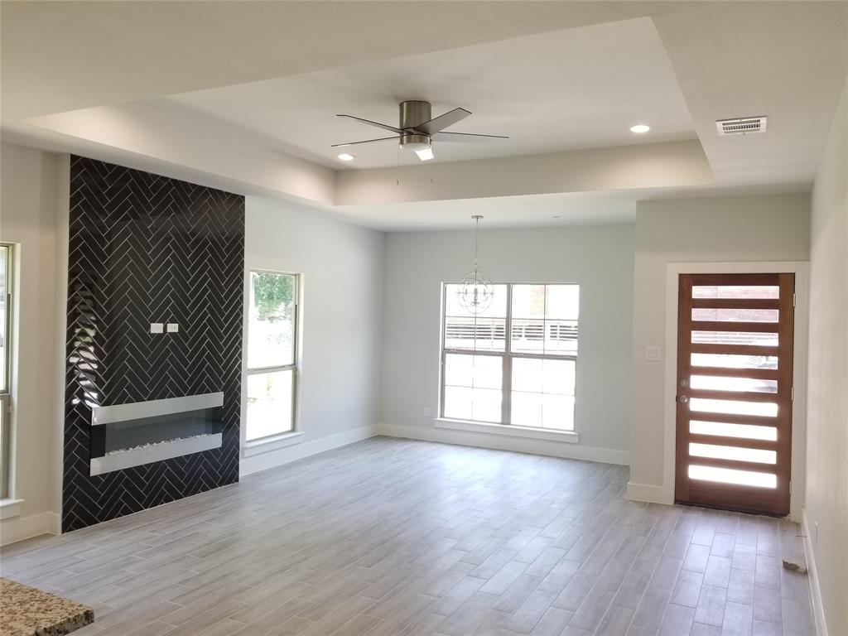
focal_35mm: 26
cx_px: 424
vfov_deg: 53.1
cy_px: 318
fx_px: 637
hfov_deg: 67.3
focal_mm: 4.3
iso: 100
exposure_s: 1/120
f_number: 1.7
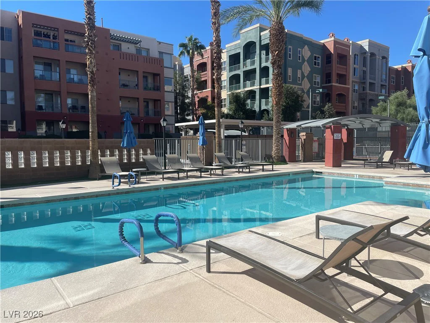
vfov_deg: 53.1
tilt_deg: -3.2
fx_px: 323
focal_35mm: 26
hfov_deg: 67.3
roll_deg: +0.4
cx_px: 215
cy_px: 162
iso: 32
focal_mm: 4.2
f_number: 1.6
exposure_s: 1/4132
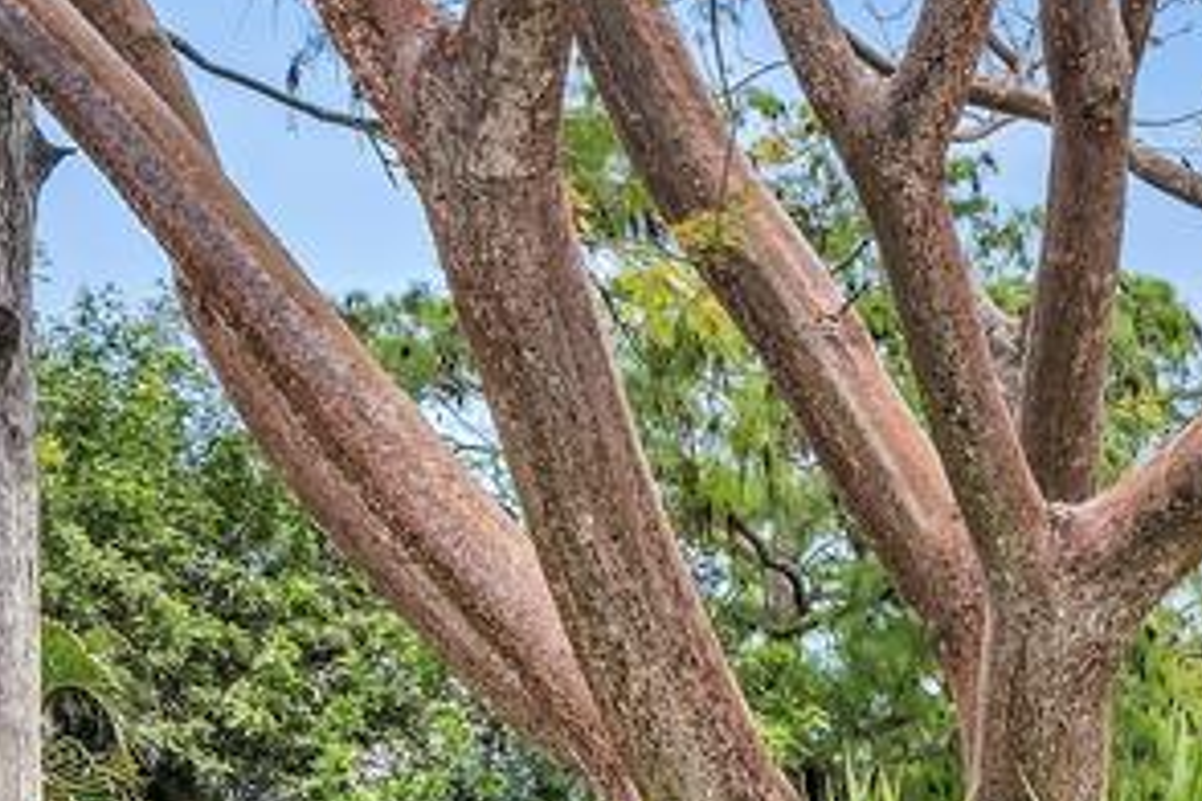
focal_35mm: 109
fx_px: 3639
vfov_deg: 11.7
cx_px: 2641
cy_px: 1404
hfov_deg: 14.4
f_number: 8
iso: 200
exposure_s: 1/400
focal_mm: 20
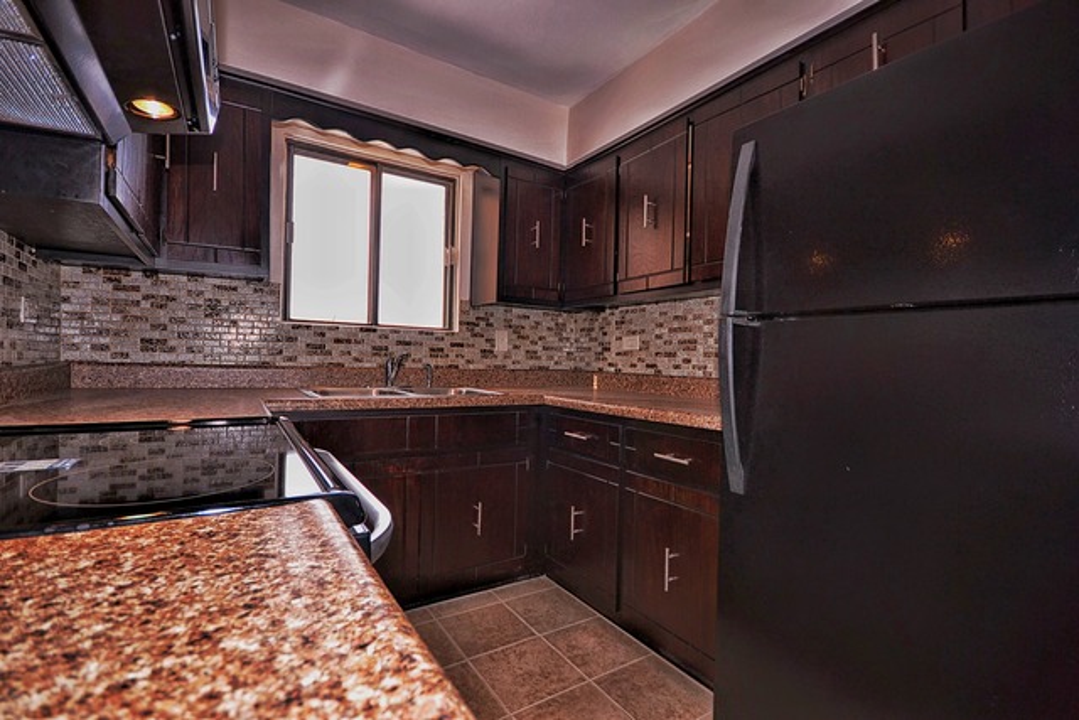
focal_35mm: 15
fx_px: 450
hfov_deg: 100.4
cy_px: 360
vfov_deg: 77.4
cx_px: 540
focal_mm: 10
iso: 100
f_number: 4
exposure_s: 1/60
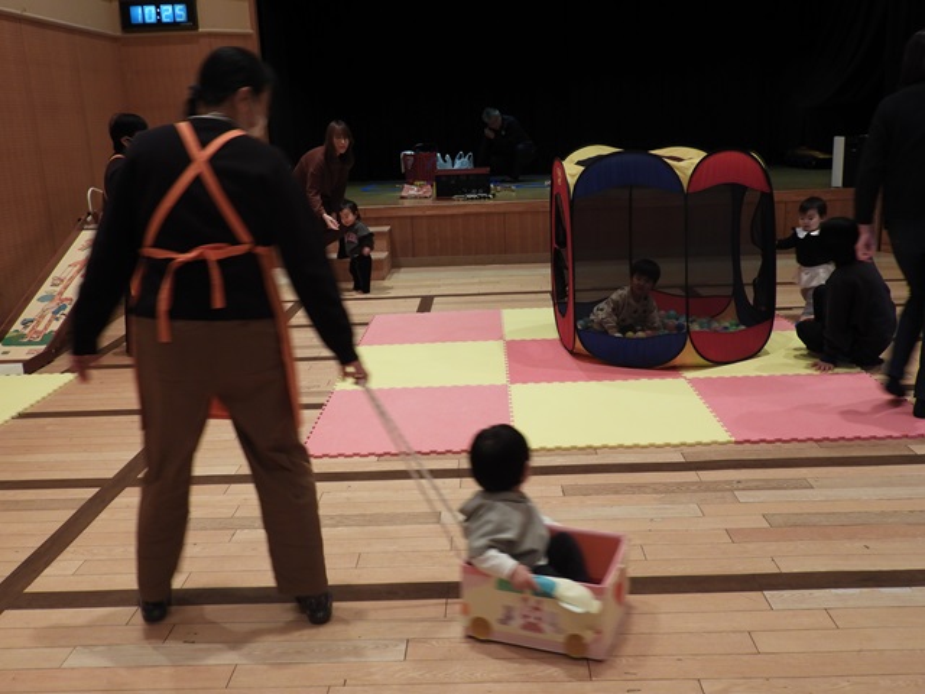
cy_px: 347
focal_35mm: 33
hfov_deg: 55.4
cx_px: 462
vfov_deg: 42.9
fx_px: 882
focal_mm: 5.9
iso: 200
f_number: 3.6
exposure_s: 1/30
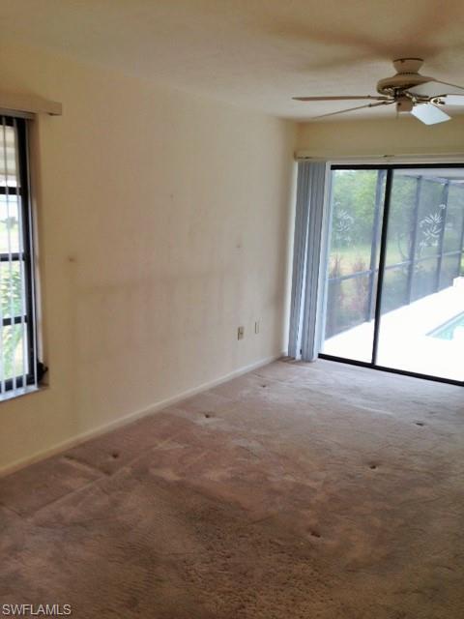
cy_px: 310
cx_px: 232
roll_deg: -1.5
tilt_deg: -9.2
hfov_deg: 42.9
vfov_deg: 55.4
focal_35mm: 33
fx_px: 590
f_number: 2.4
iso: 50
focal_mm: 4.12
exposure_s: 1/60
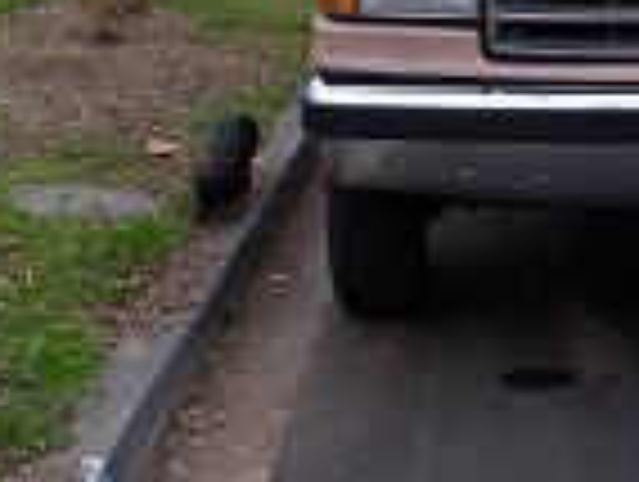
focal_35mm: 90
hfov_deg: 20.6
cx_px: 722
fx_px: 1664
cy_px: -90
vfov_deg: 15.9
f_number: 3.5
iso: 80
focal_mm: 6.2
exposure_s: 1/30
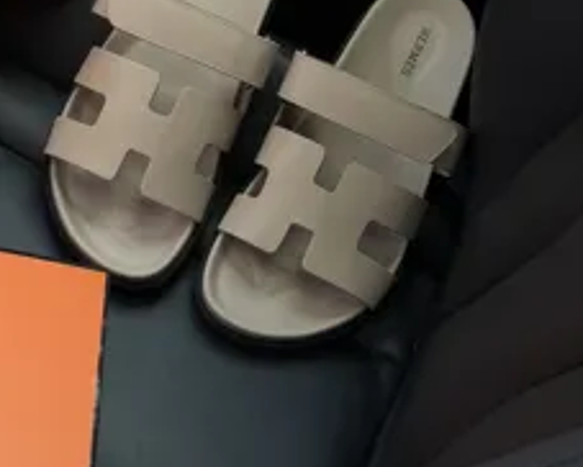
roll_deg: +5.0
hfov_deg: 19.3
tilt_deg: -38.9
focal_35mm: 99
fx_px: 1710
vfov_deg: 15.2
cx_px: 223
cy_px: -21
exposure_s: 1/102
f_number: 1.78
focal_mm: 6.76
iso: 80
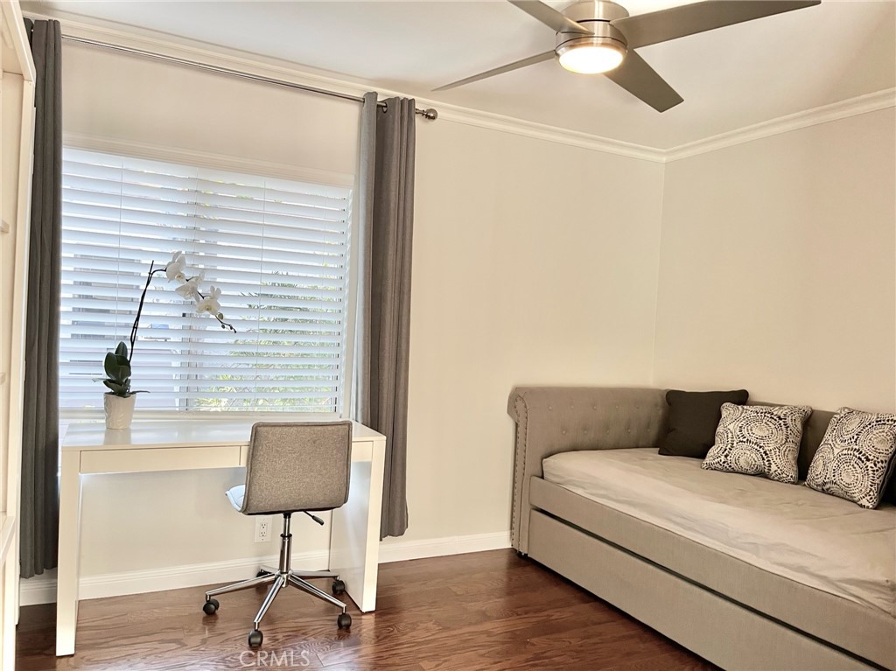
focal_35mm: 26
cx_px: 448
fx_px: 673
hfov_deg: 67.3
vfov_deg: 53.0
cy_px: 336
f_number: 1.6
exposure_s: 1/60
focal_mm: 5.1
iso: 125
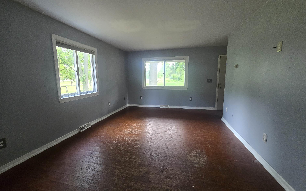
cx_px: 151
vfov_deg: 78.6
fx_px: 117
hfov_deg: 105.3
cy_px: 96
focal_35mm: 14
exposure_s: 1/60
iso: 500
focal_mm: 2.2
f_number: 2.2
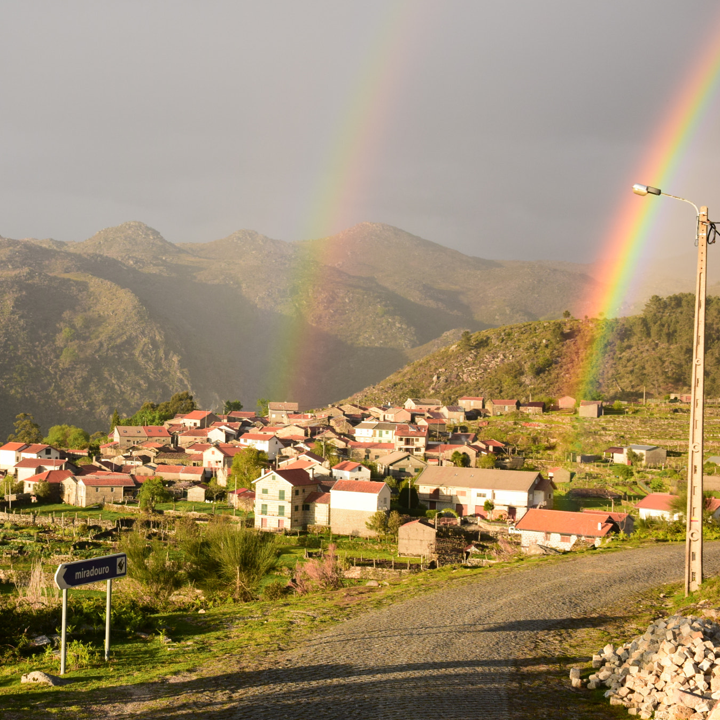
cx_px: 179
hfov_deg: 27.3
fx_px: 1459
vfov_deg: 27.7
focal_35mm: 62
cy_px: 364
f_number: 10
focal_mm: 32
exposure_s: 1/200
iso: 400
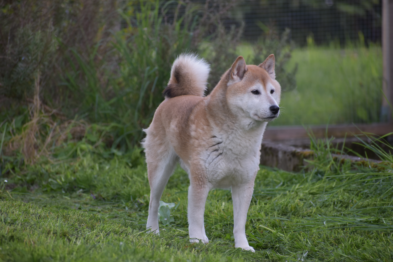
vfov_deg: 4.6
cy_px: 131
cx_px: 196
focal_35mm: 300
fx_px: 3275
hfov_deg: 6.9
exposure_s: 1/50
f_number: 5.3
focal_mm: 200
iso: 400
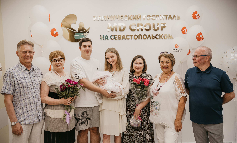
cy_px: 79
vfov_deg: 34.5
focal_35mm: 36
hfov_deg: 54.4
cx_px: 118
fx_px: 230
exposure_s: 1/160
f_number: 4
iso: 400
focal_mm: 35
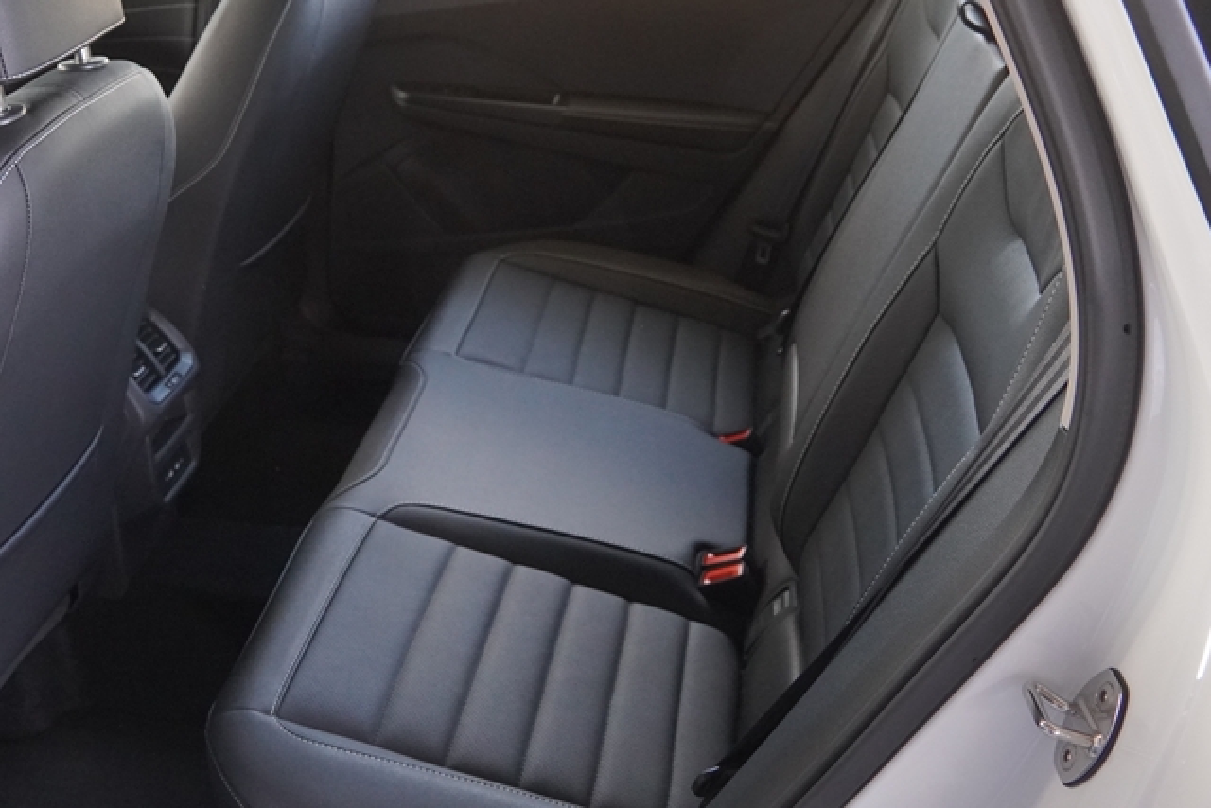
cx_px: 409
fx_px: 1373
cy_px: 294
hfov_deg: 46.9
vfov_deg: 32.6
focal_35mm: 41
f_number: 4
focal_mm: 17
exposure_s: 1/160
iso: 2000
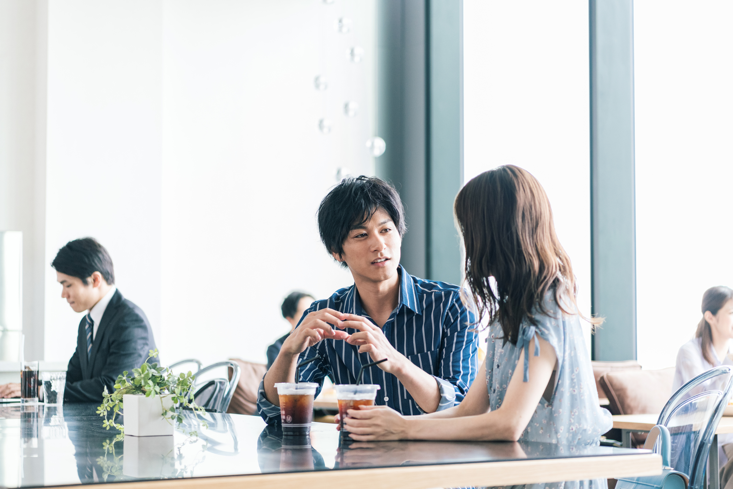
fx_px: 1425
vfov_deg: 19.5
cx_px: 366
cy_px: 244
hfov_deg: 28.8
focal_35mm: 70
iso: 800
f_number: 2.8
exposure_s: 1/200
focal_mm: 70
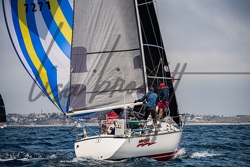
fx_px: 1220
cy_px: 83
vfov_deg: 7.8
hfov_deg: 11.7
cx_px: 125
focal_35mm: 176
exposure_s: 1/1000
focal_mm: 170
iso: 250
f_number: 6.3
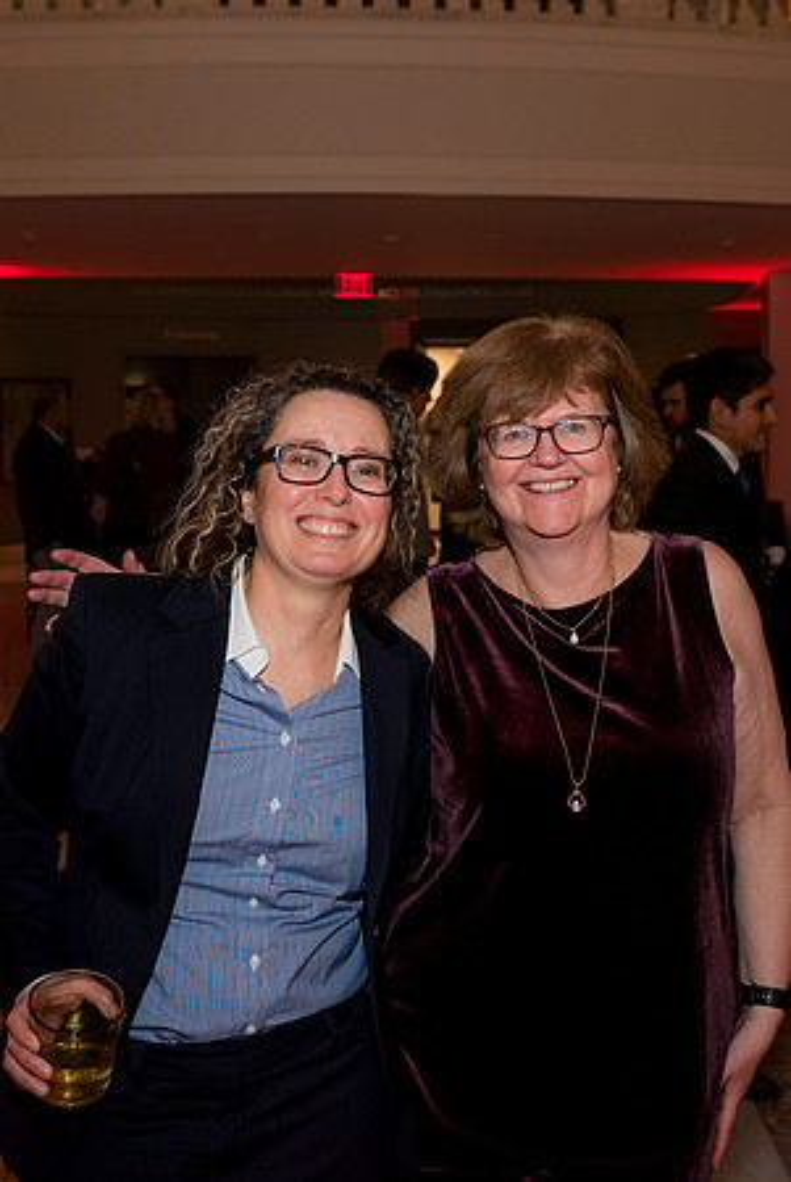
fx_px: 1713
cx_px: 482
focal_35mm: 52
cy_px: 534
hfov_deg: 25.9
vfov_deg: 38.1
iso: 800
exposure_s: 1/50
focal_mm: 31
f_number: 5
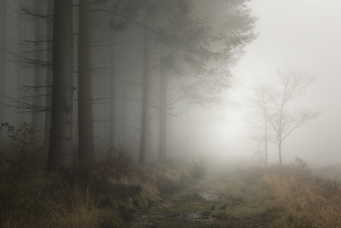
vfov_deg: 30.5
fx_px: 417
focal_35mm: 44
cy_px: 114
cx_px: 170
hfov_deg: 44.5
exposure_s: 1/20
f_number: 8
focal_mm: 44
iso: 64
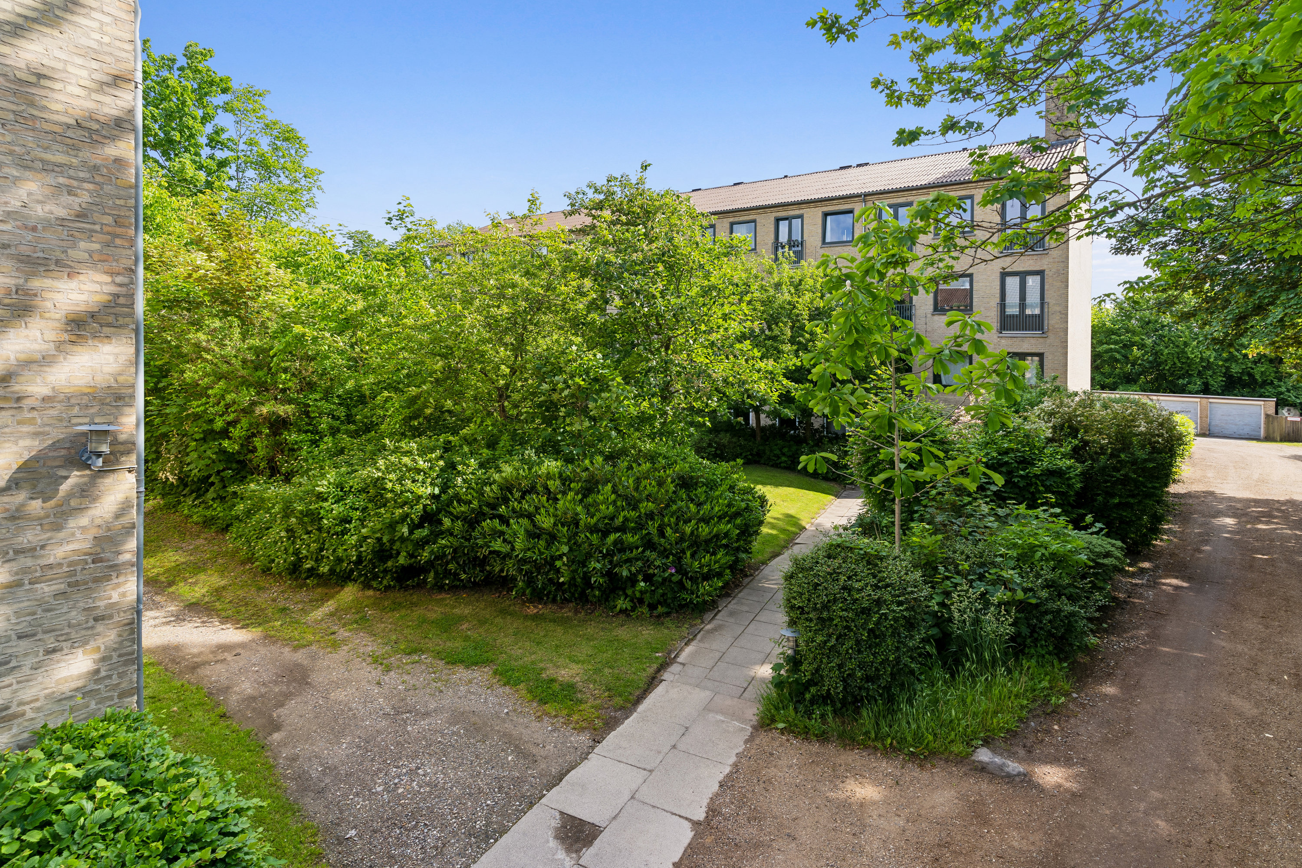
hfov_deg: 93.3
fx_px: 615
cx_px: 651
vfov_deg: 70.4
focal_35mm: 17
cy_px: 434
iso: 100
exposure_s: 1/125
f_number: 6.7
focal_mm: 17
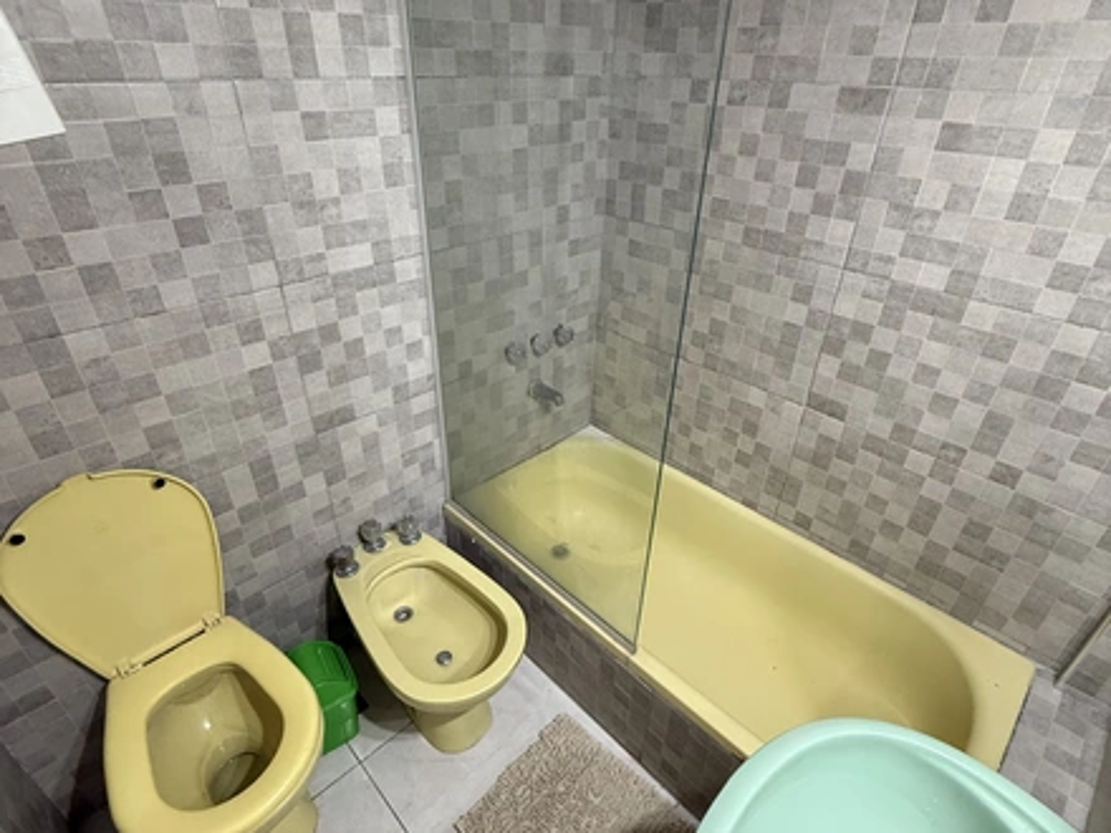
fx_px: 449
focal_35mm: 14
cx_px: 556
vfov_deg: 85.7
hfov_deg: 102.1
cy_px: 416
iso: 320
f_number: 2.2
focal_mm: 2.22
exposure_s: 1/50
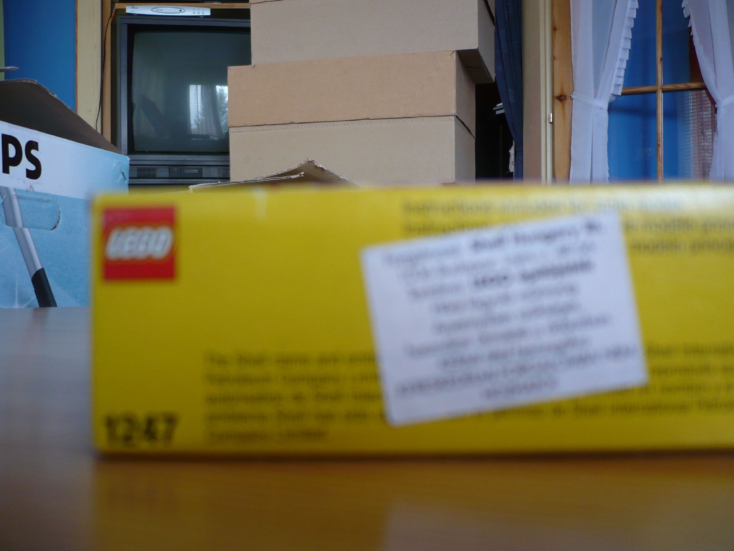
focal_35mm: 35
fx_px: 742
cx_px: 367
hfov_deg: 52.6
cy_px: 276
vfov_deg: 40.7
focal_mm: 5.8
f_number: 2.8
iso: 125
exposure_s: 1/30
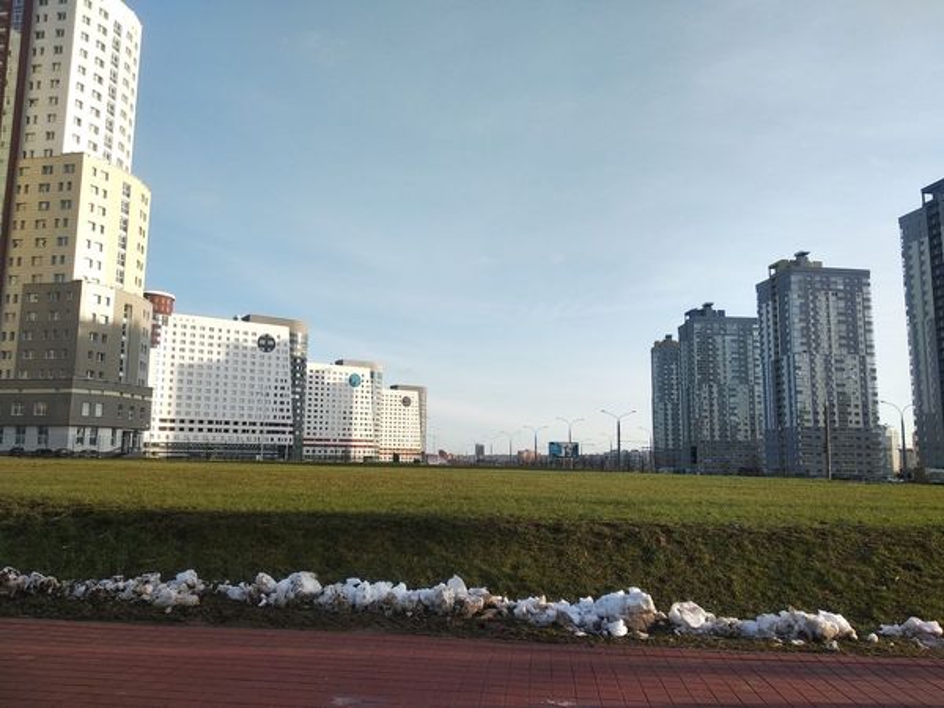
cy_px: 354
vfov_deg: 53.1
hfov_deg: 67.3
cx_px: 472
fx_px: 709
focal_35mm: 26
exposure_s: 1/566
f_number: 2.2
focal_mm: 3.81
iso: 100
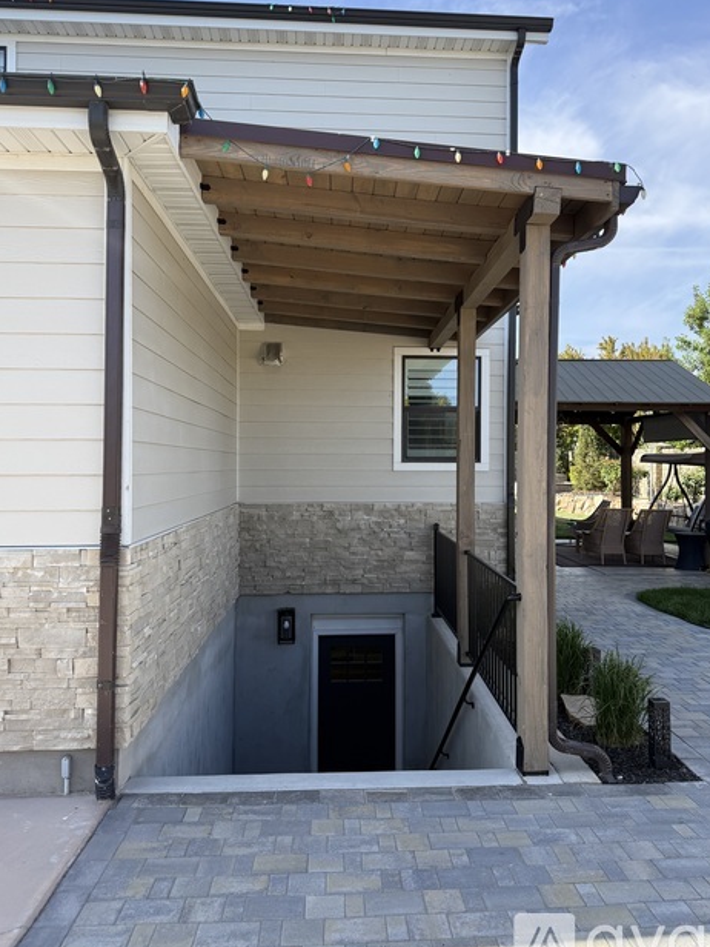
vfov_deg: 67.3
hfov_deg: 53.0
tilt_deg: +1.2
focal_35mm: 26
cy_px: 462
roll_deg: +0.1
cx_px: 378
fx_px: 711
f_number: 1.78
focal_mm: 6.76
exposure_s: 1/1618
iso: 100
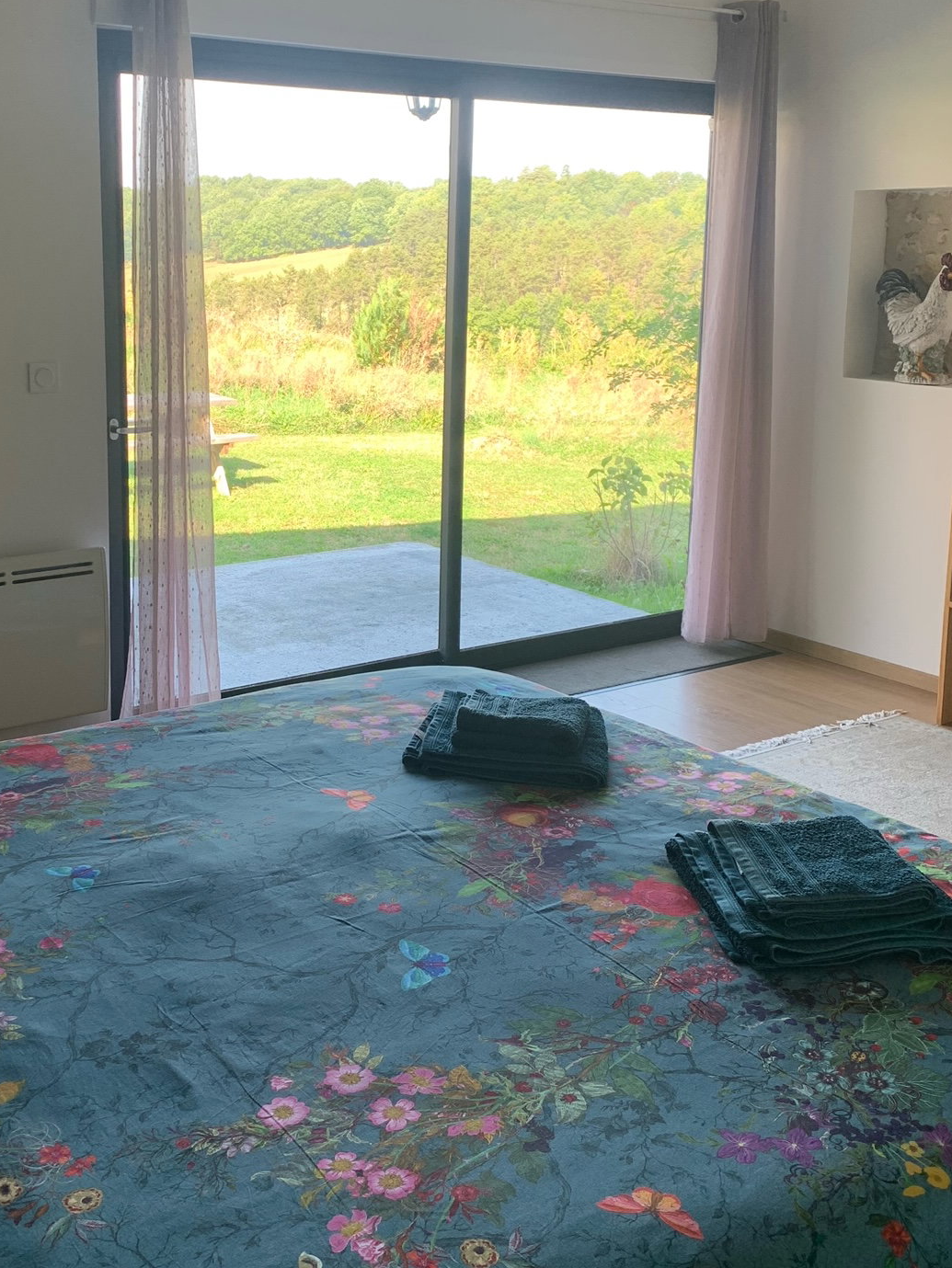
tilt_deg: -8.0
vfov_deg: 48.5
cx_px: 324
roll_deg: -0.3
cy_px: 481
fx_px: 1393
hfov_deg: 37.4
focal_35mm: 38
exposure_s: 1/122
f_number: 1.8
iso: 32
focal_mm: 4.25
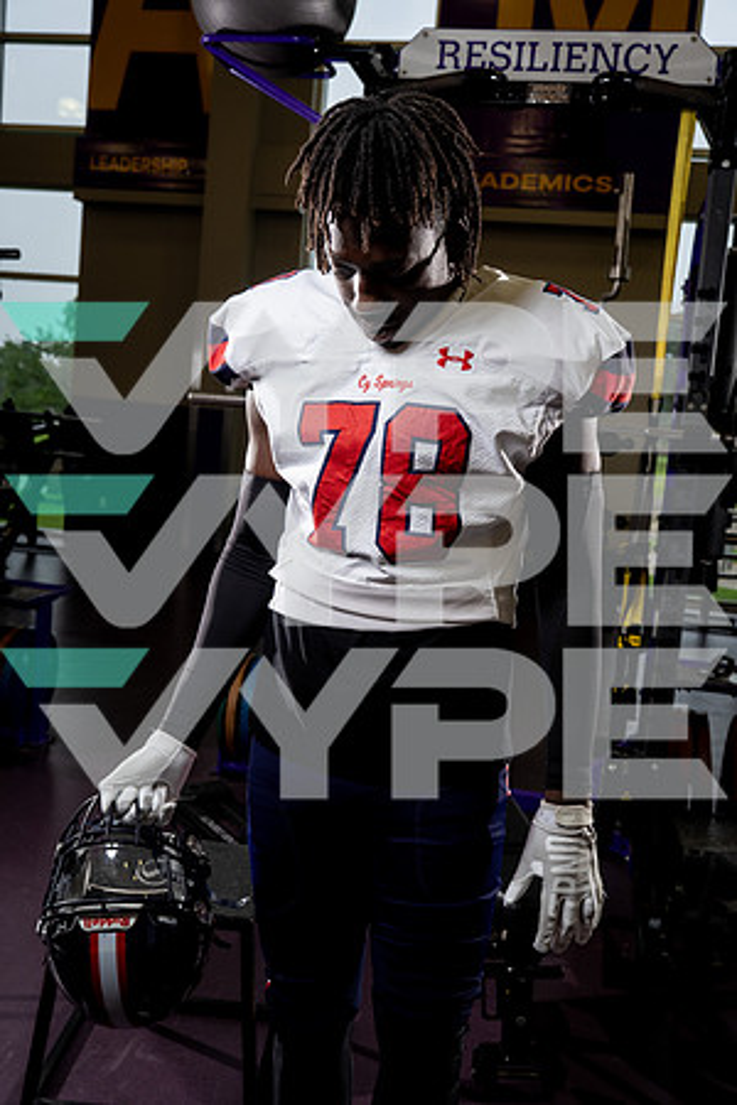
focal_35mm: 35
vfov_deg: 54.4
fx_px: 1075
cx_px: 368
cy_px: 552
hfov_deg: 37.9
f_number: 5.6
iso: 640
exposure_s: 1/250
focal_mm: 35
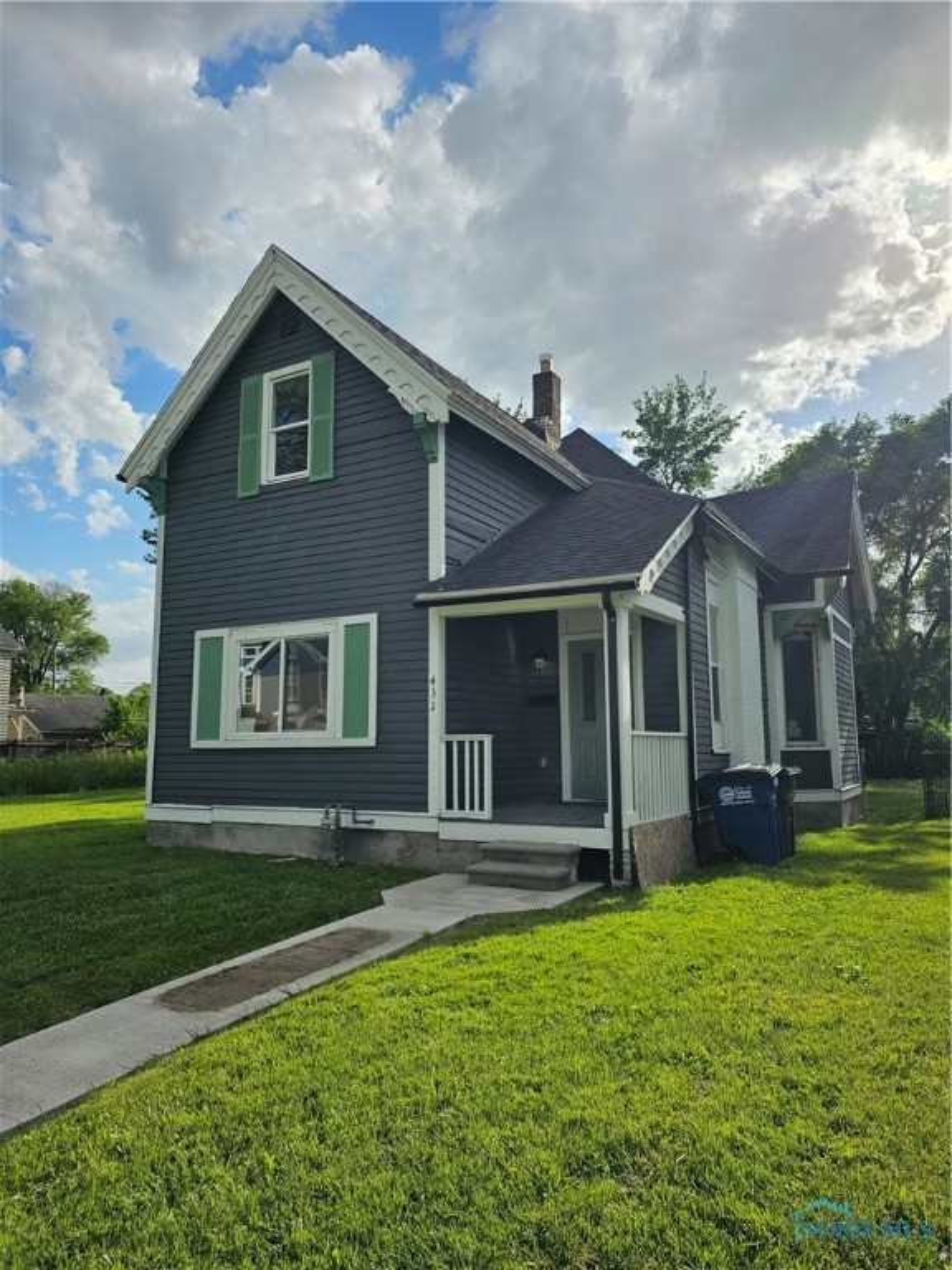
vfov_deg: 73.9
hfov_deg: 58.9
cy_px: 635
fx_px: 843
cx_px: 476
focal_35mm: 23
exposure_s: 1/1218
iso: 10
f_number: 1.7
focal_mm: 6.3
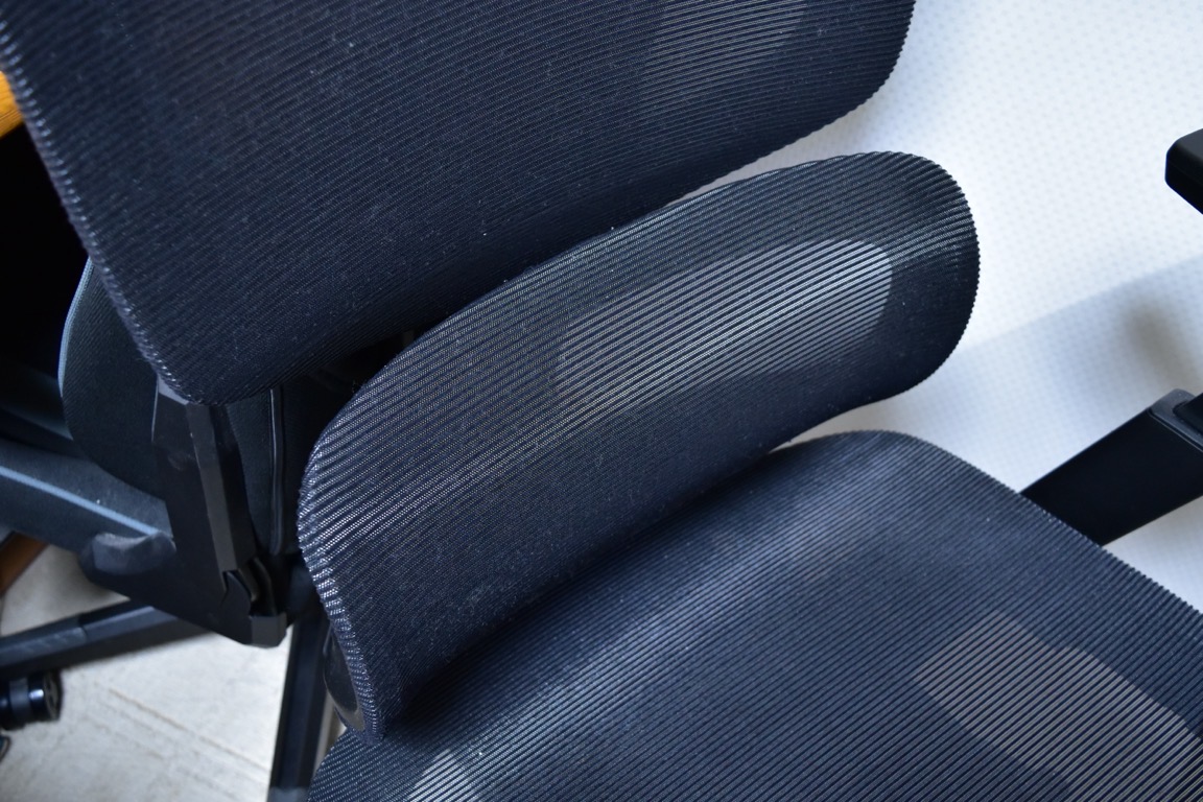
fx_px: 1203
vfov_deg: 36.9
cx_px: 602
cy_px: 401
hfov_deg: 53.1
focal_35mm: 36
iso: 1600
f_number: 5.6
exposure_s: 1/20
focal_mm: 24
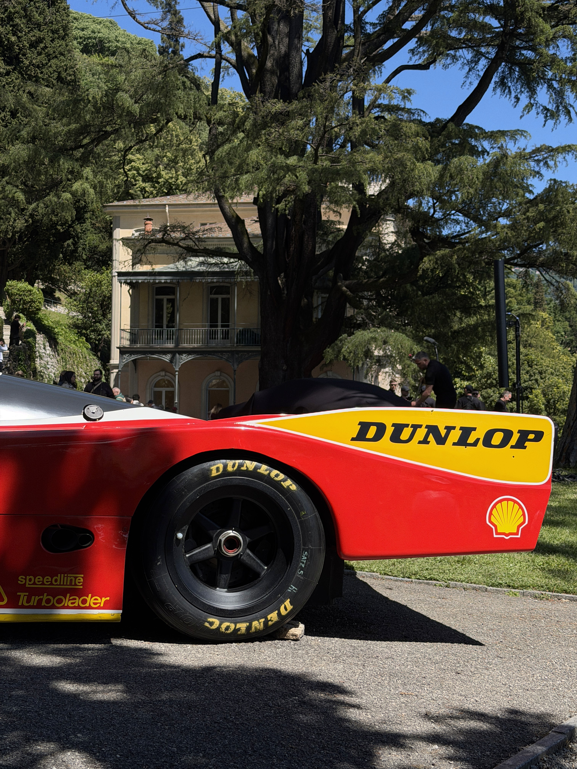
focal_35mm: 48
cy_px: 384
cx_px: 288
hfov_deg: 30.3
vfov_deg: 39.7
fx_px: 1067
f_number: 1.78
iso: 64
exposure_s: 1/7874
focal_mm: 6.76
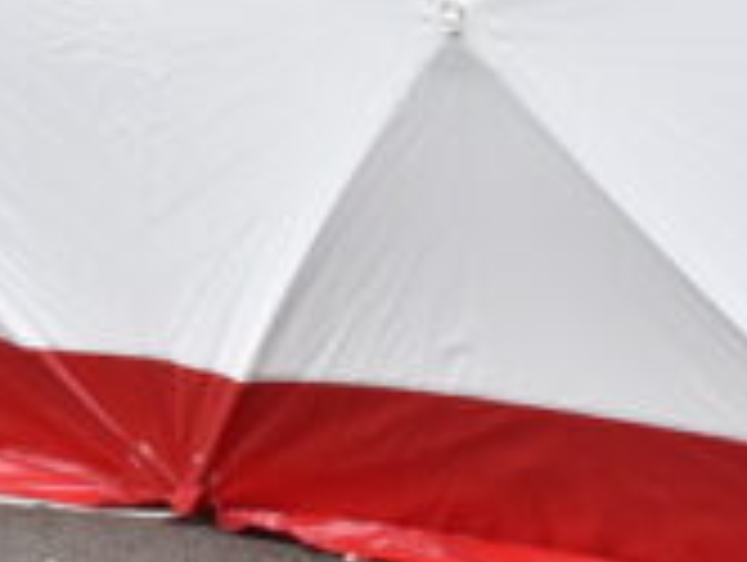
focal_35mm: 234
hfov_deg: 7.8
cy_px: -234
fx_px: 5057
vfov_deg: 6.3
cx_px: -1044
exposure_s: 1/160
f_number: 7.1
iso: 200
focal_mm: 30
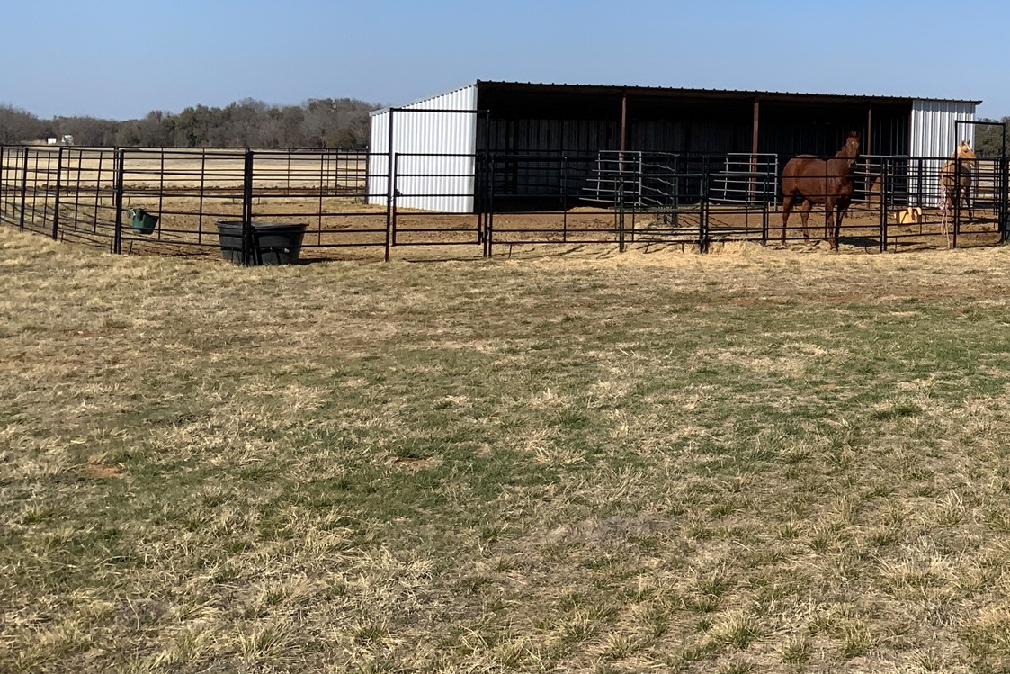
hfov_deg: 34.2
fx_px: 1543
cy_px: 103
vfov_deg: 24.1
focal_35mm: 55
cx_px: 917
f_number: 1.8
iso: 20
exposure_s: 1/2801
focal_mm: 3
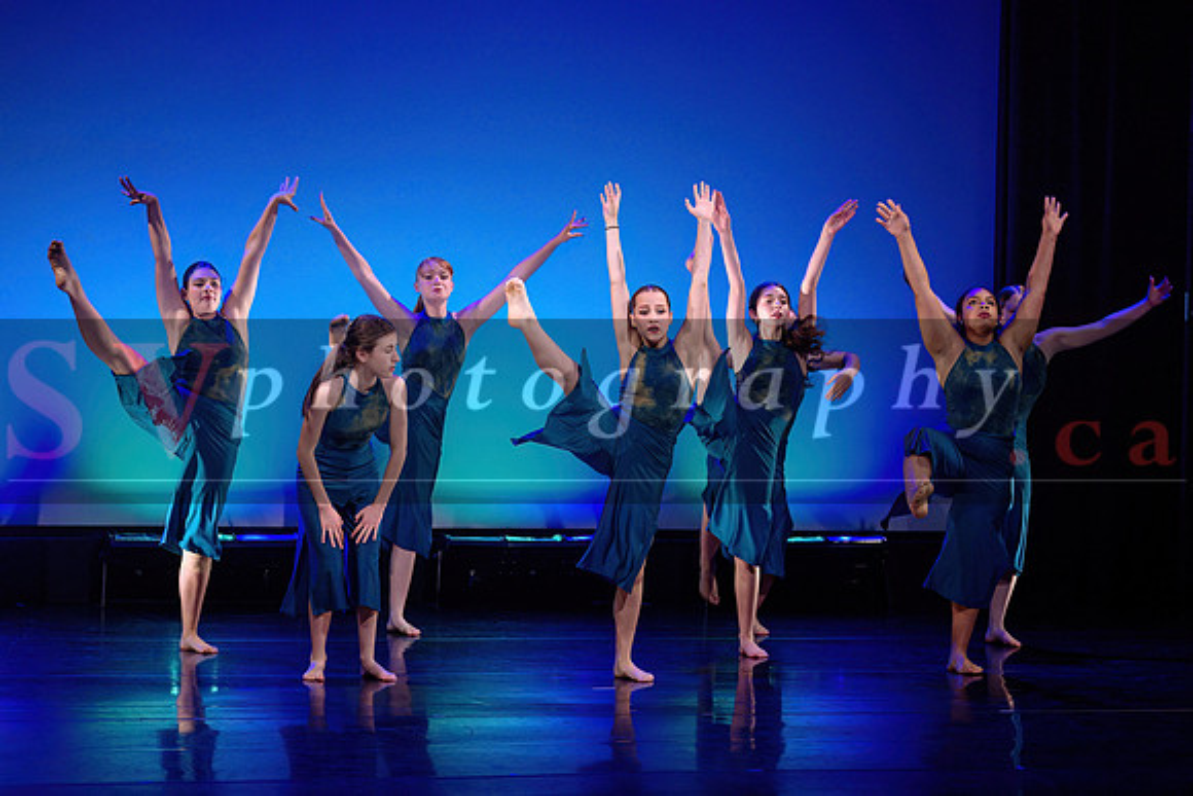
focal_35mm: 114
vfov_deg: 12.0
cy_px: 364
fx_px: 3781
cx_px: 545
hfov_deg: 17.9
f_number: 2.8
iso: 1600
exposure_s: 1/400
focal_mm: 105
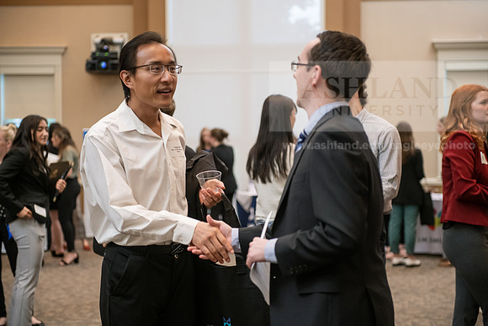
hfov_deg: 28.8
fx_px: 949
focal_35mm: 70
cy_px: 163
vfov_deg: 19.5
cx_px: 244
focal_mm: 70
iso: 2000
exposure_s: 1/200
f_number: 2.8
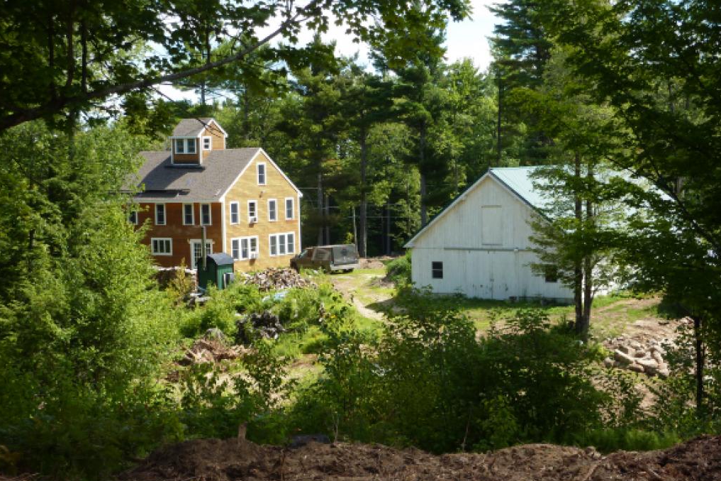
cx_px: 360
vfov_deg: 20.6
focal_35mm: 66
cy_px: 261
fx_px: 1322
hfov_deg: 30.5
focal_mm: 10.3
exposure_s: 1/250
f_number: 4
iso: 80
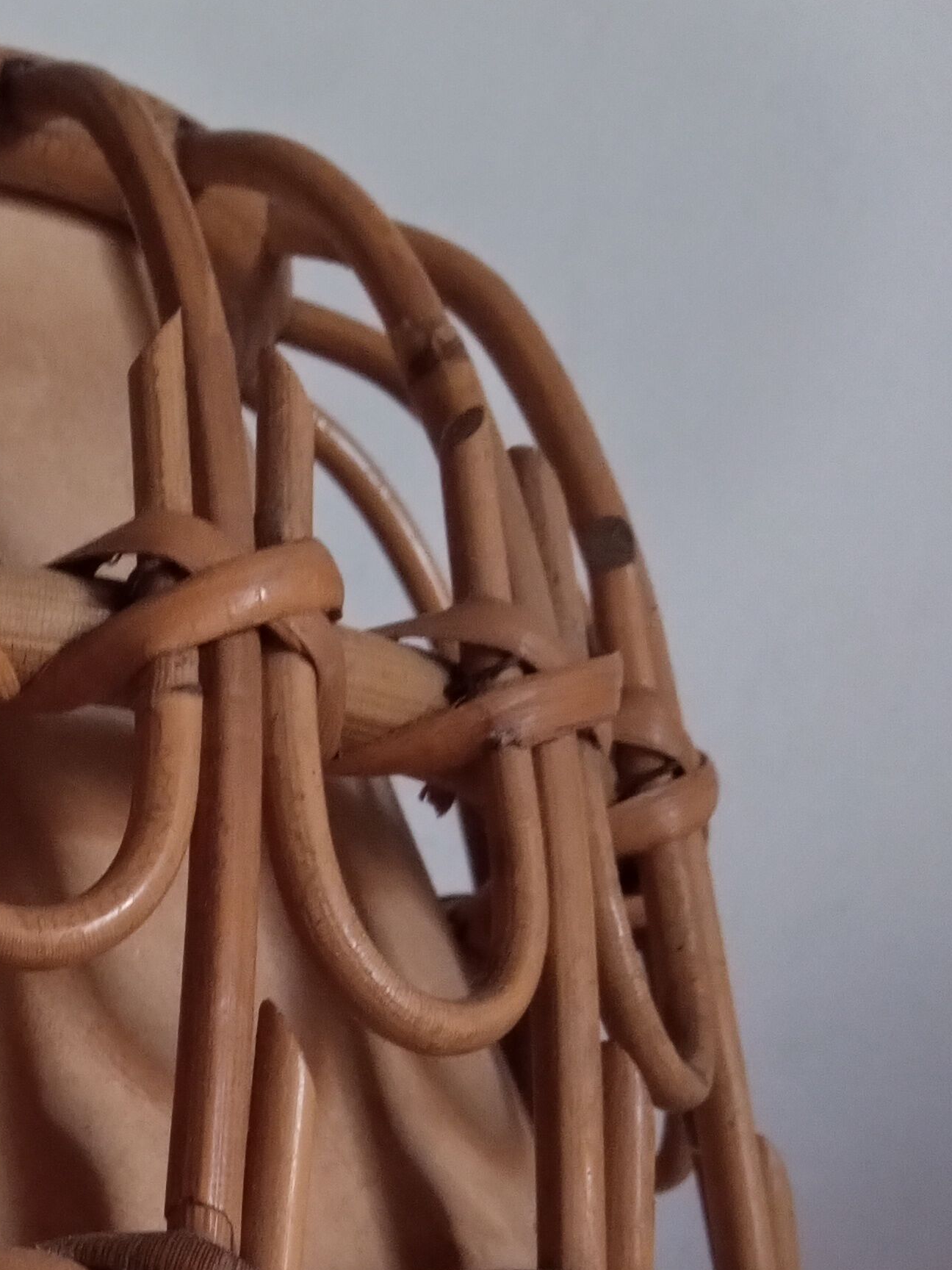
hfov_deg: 21.1
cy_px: 1396
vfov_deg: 27.3
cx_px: -169
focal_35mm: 65
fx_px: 2383
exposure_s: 1/33.3
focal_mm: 3.79
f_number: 2.2
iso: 421
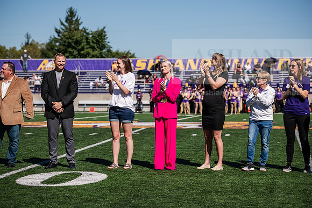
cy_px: 104
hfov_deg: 20.8
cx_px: 156
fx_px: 849
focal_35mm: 98
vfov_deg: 14.0
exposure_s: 1/1600
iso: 80
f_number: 3.5
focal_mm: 98
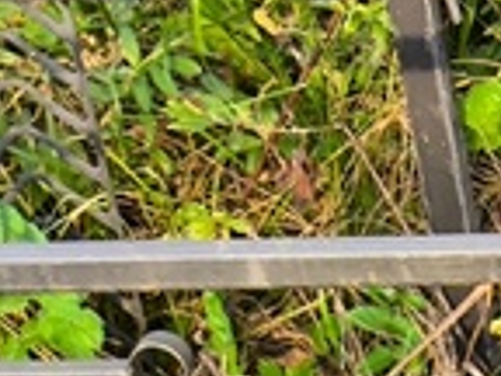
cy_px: 595
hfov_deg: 6.7
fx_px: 4009
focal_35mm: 277
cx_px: 1320
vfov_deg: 5.3
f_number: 1.7
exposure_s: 1/149
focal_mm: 4.71
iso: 50
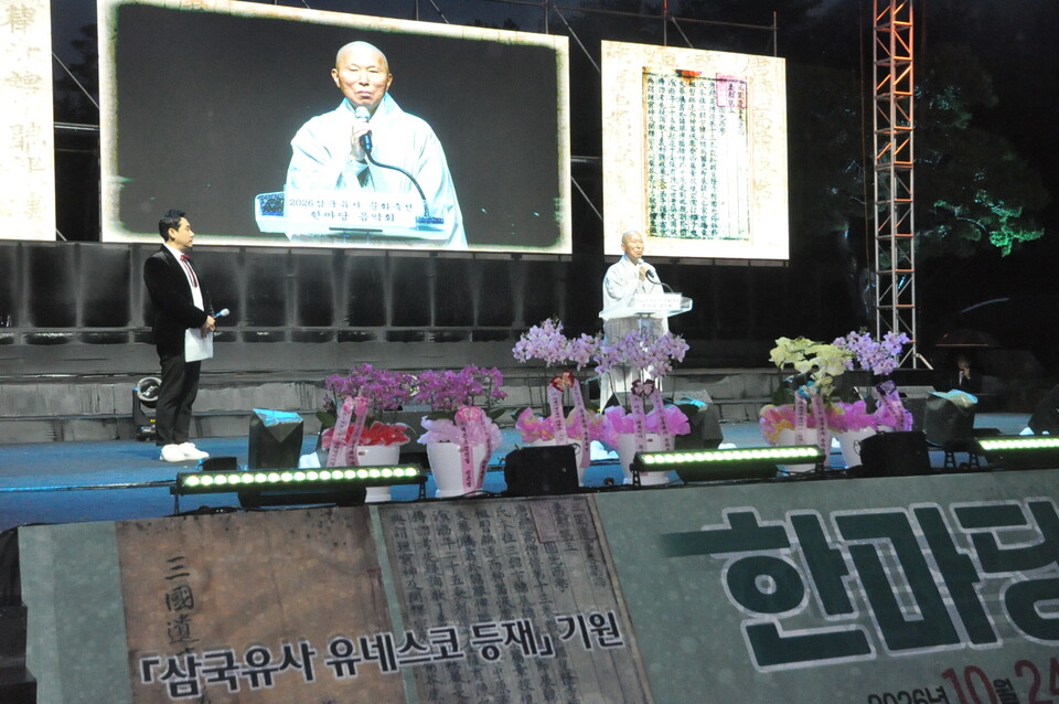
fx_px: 1366
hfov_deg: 42.4
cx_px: 530
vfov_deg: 28.9
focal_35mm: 46
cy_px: 352
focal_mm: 31
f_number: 6.3
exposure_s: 1/160
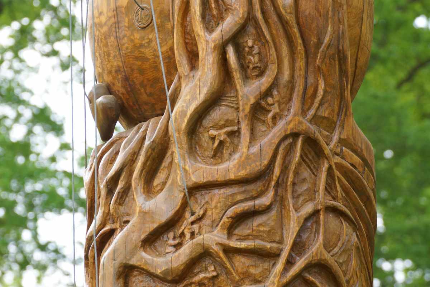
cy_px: 144
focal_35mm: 270
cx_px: 215
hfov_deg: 7.6
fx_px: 3225
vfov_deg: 5.1
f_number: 5.6
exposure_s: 1/320
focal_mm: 180
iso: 800
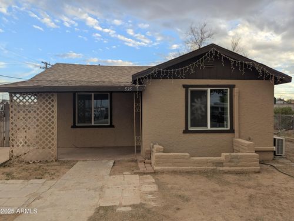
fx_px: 204
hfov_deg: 71.5
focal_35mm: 24
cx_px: 147
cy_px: 110
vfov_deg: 56.9
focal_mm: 6.81
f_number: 1.85
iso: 43
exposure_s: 1/340
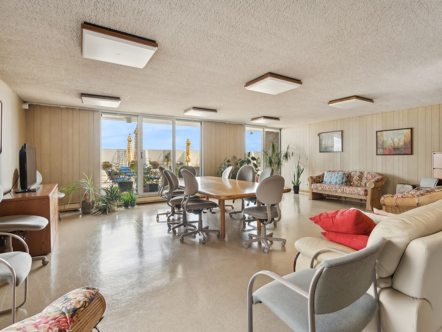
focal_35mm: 18
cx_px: 250
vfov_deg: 71.6
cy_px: 166
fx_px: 230
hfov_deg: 87.3
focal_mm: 14
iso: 100
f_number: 10
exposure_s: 1/13
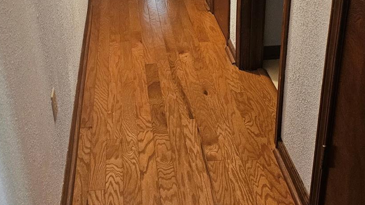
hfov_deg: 43.4
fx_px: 455
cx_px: 139
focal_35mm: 47
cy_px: 11
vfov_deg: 24.5
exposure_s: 1/24
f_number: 1.7
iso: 500
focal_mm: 6.3
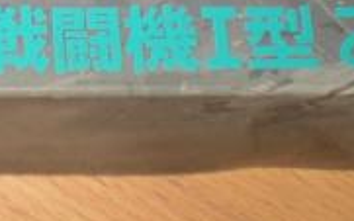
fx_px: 1717
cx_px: -192
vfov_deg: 7.3
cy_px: -74
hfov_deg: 11.3
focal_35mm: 178
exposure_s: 1/60
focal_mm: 6.3
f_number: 3.1
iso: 64
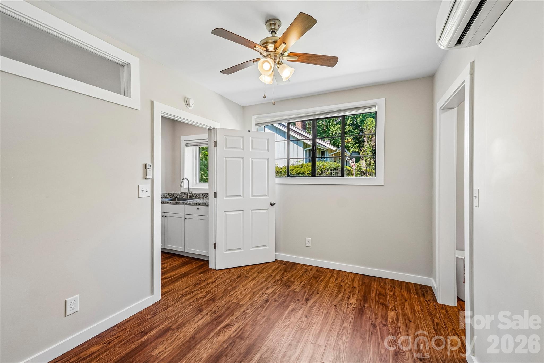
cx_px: 272
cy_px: 182
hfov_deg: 100.4
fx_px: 227
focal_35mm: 15
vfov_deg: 77.3
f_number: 8
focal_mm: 10
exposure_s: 1/30
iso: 400
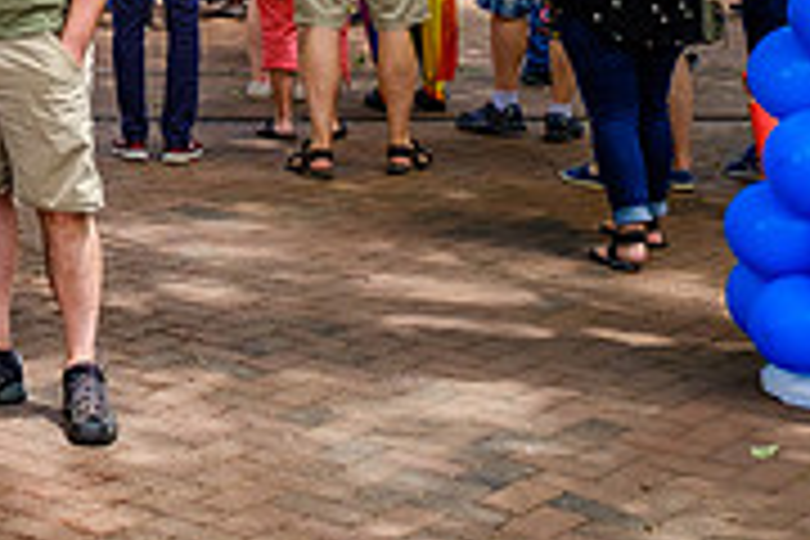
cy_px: -166
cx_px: -225
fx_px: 2272
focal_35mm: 101
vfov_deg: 13.1
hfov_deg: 18.8
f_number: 2.8
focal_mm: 18.7
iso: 400
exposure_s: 1/900
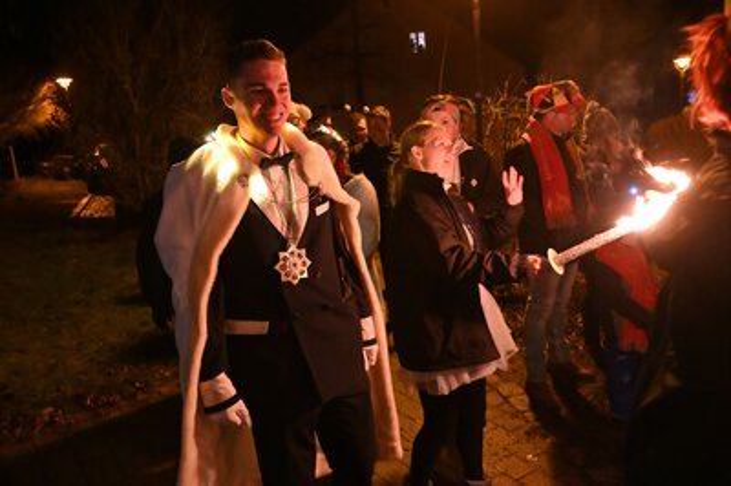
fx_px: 599
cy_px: 243
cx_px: 366
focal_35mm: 30
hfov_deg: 62.8
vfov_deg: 44.2
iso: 12800
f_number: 4.5
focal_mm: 29.5
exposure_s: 1/80
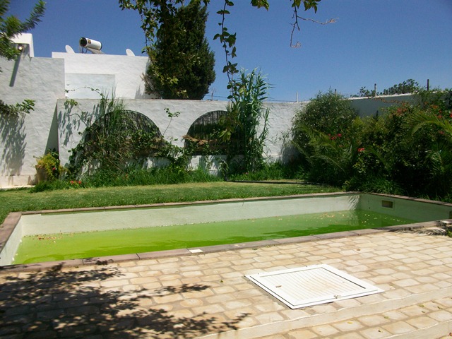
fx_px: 418
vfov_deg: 44.2
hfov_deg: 56.8
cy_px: 170
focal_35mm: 32
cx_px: 226
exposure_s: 1/500
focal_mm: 5.7
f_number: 5.5
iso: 64
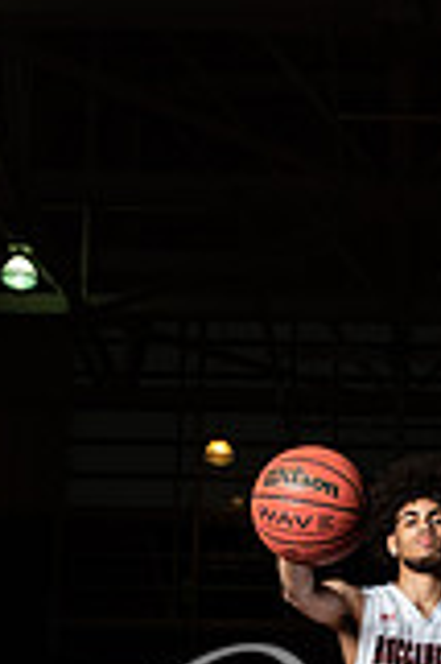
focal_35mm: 81
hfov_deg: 16.5
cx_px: 429
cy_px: 788
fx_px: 1491
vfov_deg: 23.1
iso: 320
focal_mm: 29
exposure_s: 1/200
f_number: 14
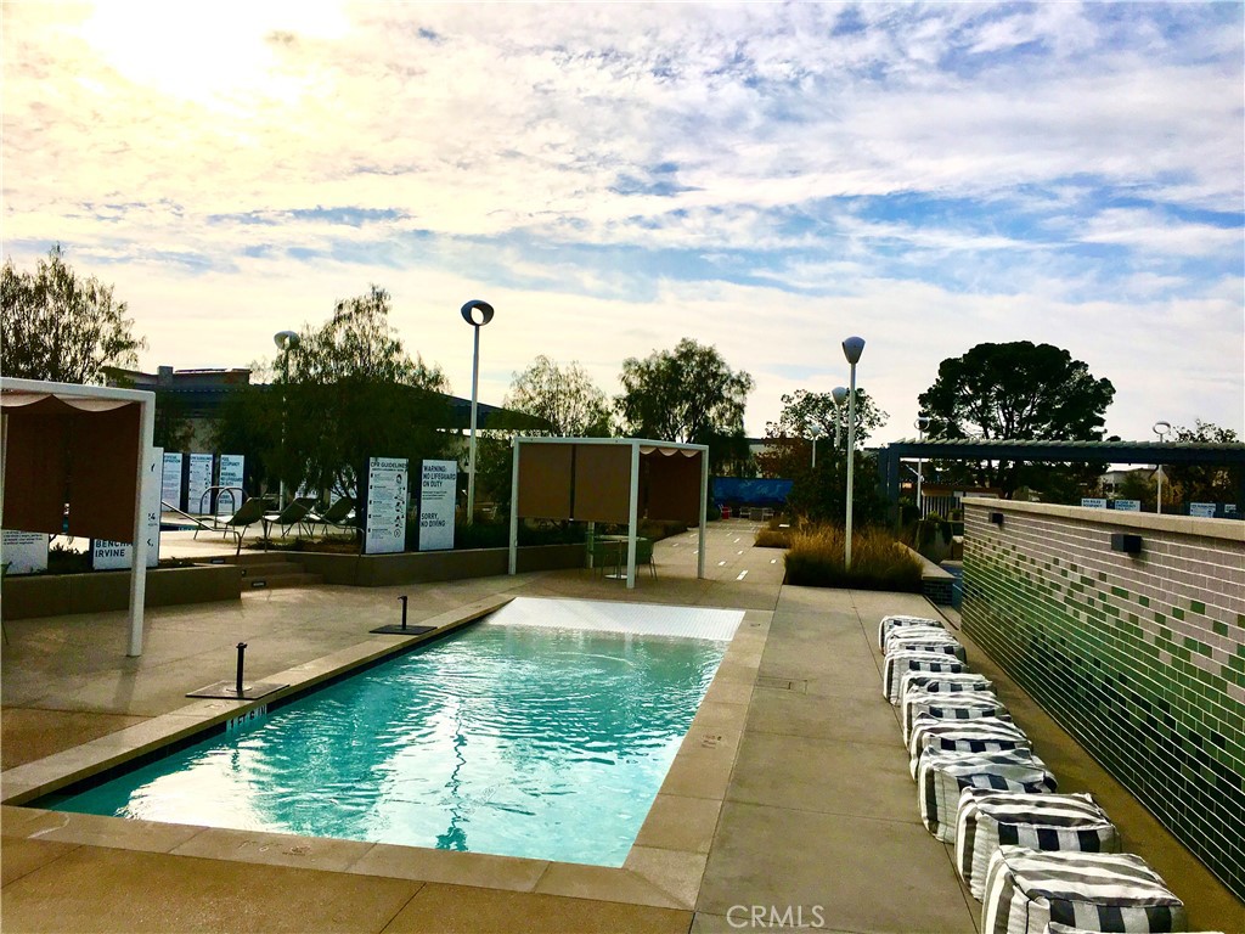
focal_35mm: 29
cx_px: 622
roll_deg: -2.9
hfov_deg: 61.7
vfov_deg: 48.2
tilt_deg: +1.5
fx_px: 1043
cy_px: 467
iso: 25
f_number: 2.2
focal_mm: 4.15
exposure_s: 1/5495
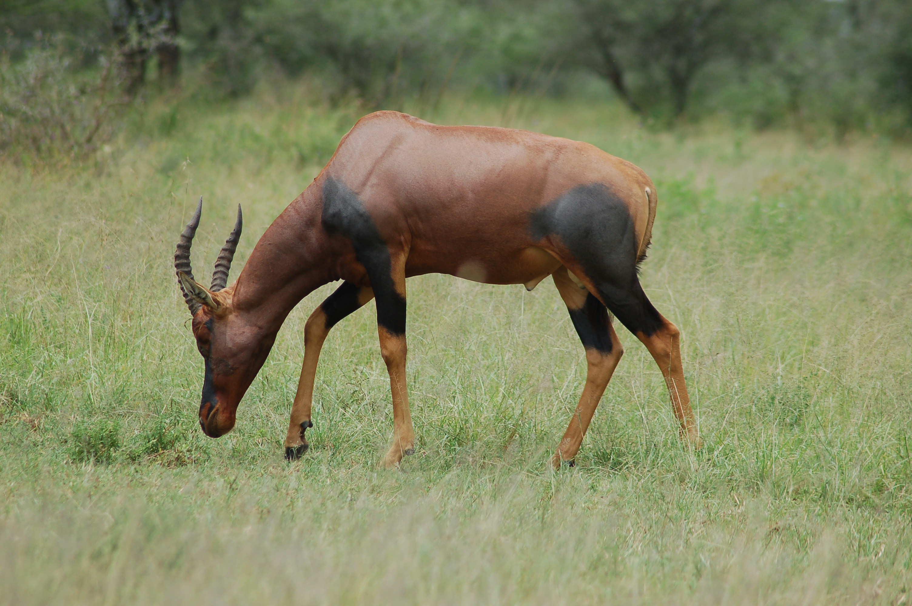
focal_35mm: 450
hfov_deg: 4.6
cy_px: 303
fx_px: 11390
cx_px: 456
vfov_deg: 3.0
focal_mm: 300
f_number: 6.3
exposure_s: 1/640
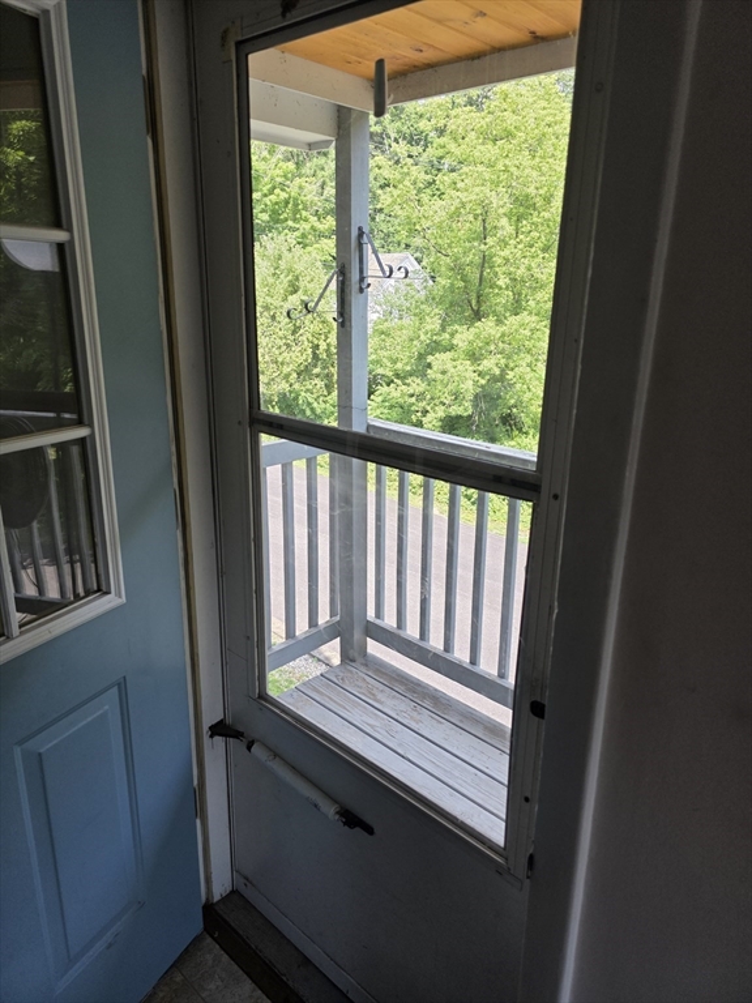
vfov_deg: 73.9
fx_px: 666
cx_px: 376
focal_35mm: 23
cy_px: 502
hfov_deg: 58.9
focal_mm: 6.3
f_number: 1.7
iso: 50
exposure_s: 1/359
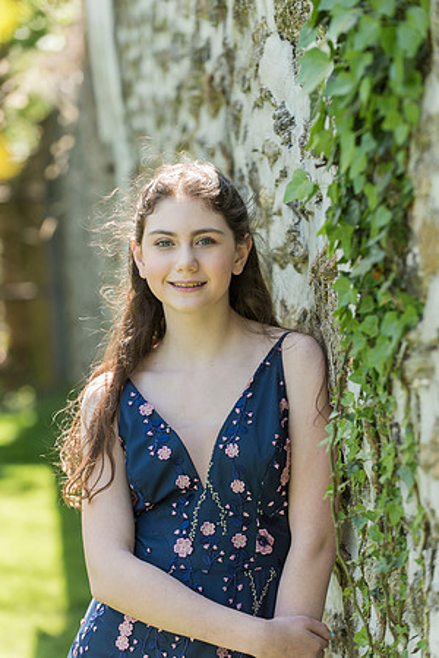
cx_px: 220
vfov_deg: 16.4
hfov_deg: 11.0
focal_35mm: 125
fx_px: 2286
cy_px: 329
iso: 400
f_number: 4
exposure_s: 1/400
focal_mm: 125
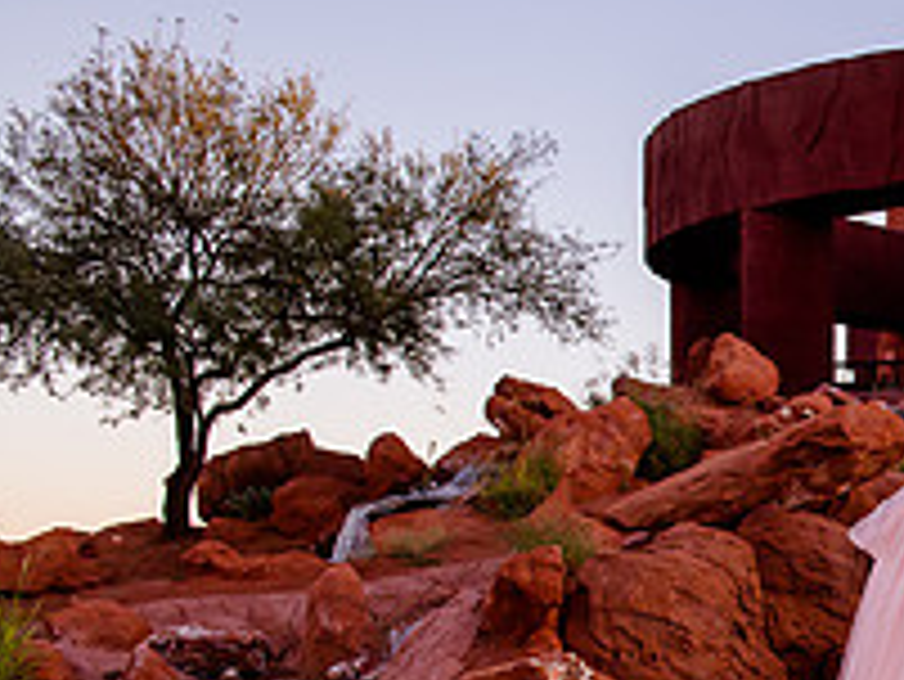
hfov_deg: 19.4
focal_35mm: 89
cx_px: 1321
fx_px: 2326
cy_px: 600
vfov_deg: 16.4
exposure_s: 1/160
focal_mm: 31
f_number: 8
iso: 640
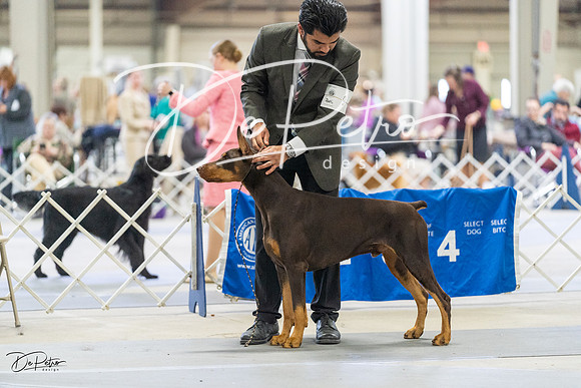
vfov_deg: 8.9
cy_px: 194
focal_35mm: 155
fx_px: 2502
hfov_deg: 13.2
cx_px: 290
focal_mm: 155
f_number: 2.8
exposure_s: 1/320
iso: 6400
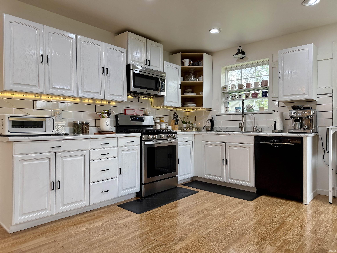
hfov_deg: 71.6
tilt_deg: -1.5
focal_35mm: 24
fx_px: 234
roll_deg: +0.0
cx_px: 168
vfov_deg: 56.8
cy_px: 126
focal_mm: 6.76
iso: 200
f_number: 1.78
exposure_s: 1/176
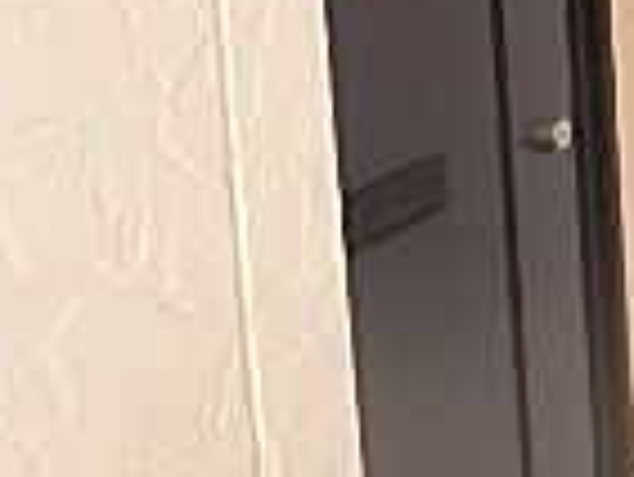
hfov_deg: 16.3
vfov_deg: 14.9
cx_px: 1237
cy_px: -135
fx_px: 1741
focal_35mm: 95
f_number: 3.5
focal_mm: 3.7
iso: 320
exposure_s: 1/30
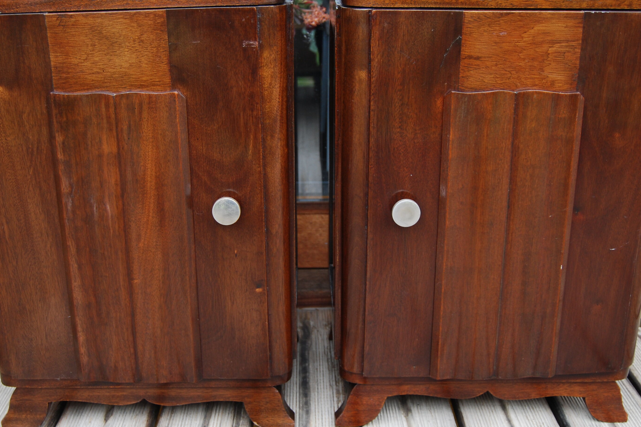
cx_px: 304
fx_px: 867
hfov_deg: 40.6
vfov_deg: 27.7
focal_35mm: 49
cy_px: 219
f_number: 3.8
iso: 200
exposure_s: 1/50
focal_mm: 23
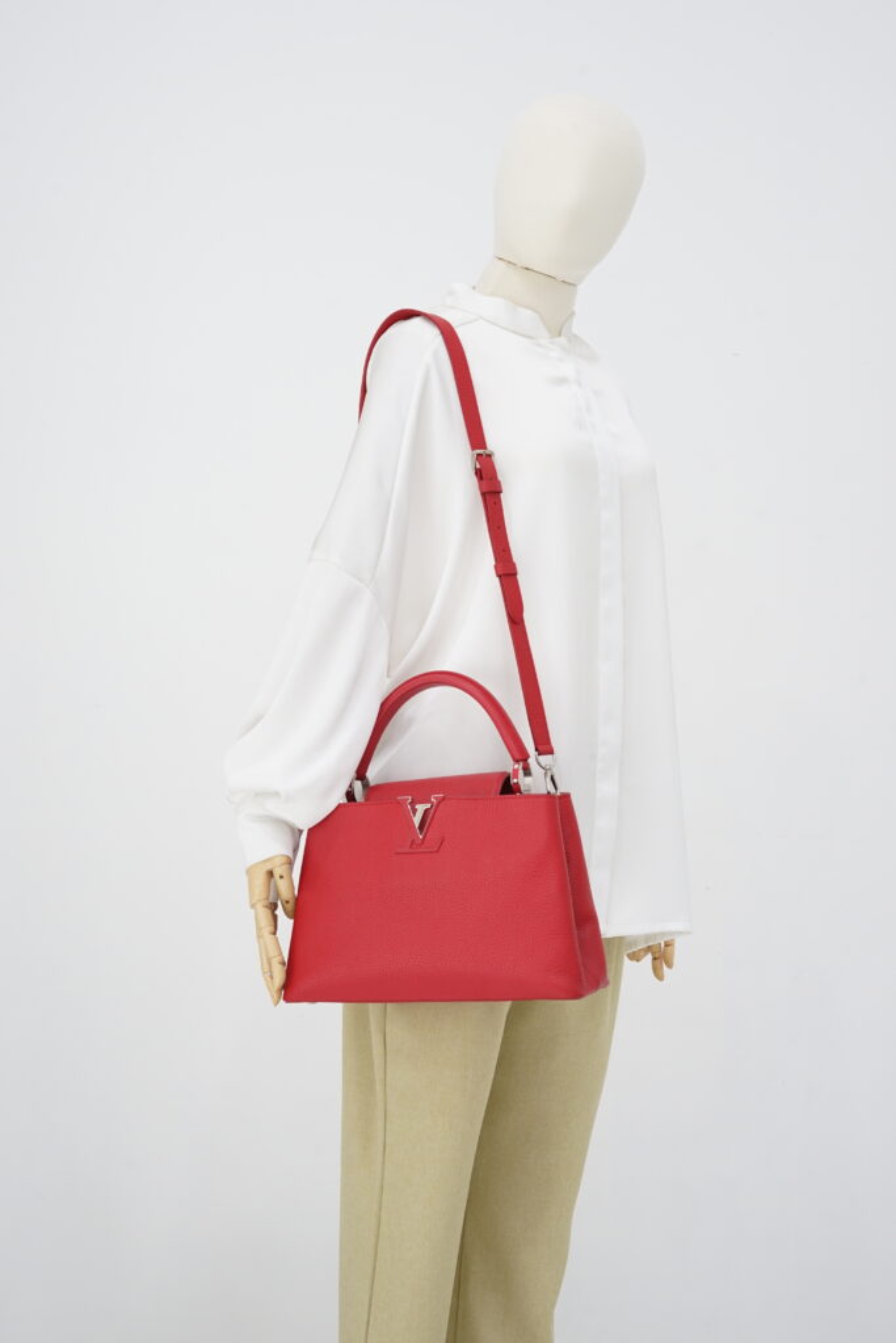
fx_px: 1866
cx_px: 448
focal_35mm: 50
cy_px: 672
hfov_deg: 27.0
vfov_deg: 39.6
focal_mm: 50
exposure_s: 1/6
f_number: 8
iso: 640
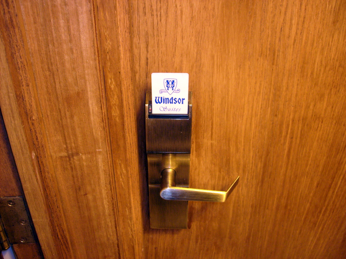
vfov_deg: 40.7
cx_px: 173
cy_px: 130
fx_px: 350
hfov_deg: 52.6
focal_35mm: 35
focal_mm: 5.8
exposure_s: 1
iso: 80
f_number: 2.8
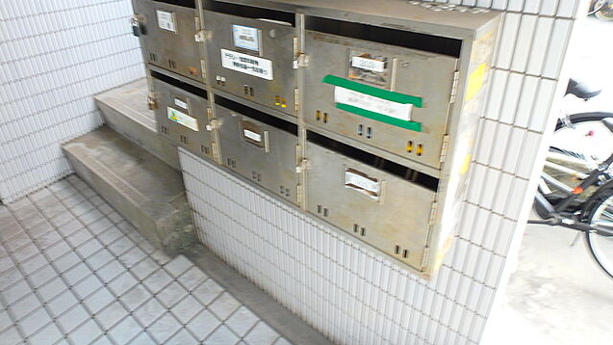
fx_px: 374
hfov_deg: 78.7
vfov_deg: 48.7
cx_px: 307
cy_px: 117
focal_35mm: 23
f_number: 3.5
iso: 200
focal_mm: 3.7
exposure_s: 1/30
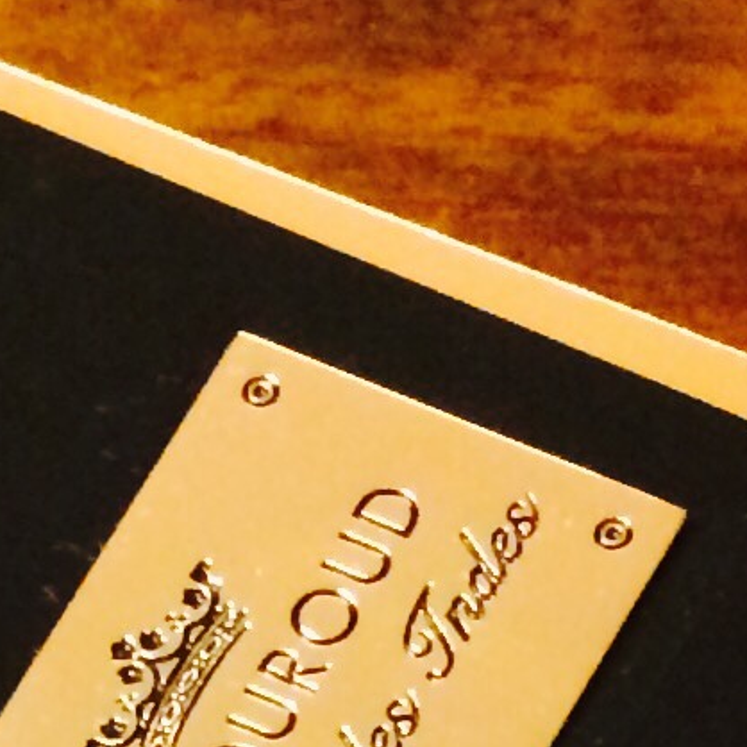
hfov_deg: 8.3
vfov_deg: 7.8
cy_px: 2109
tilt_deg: -71.3
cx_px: -727
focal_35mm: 200
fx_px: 4883
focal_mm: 4.15
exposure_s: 1/17
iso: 320
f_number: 2.2
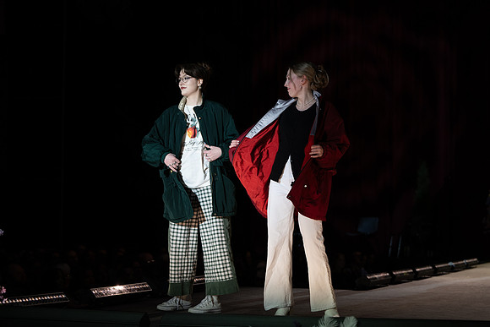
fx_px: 1214
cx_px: 246
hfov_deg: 22.8
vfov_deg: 15.3
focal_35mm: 89
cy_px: 180
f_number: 3.5
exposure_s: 1/640
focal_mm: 81
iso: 800
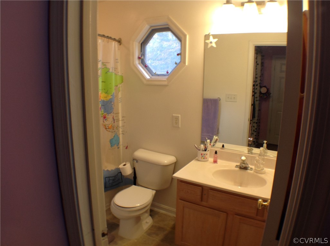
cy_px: 123
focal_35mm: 35
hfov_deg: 52.7
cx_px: 165
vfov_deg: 40.6
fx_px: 333
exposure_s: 1/17
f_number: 2.4
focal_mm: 4.28
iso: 50
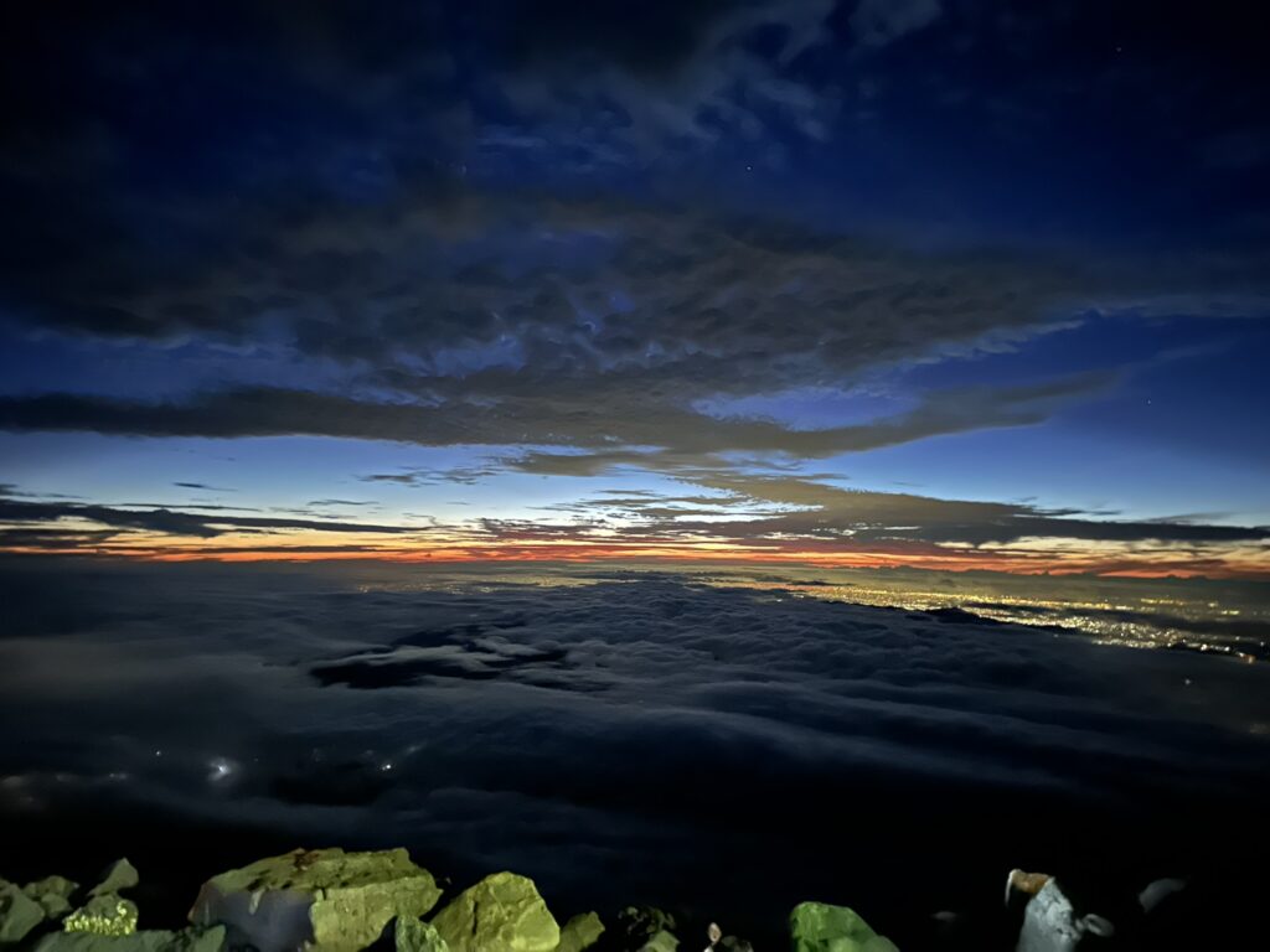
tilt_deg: +4.5
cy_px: 476
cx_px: 635
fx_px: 881
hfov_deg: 71.6
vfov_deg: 56.8
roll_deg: -0.7
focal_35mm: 24
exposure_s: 1/5
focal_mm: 6.86
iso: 4000
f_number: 1.78
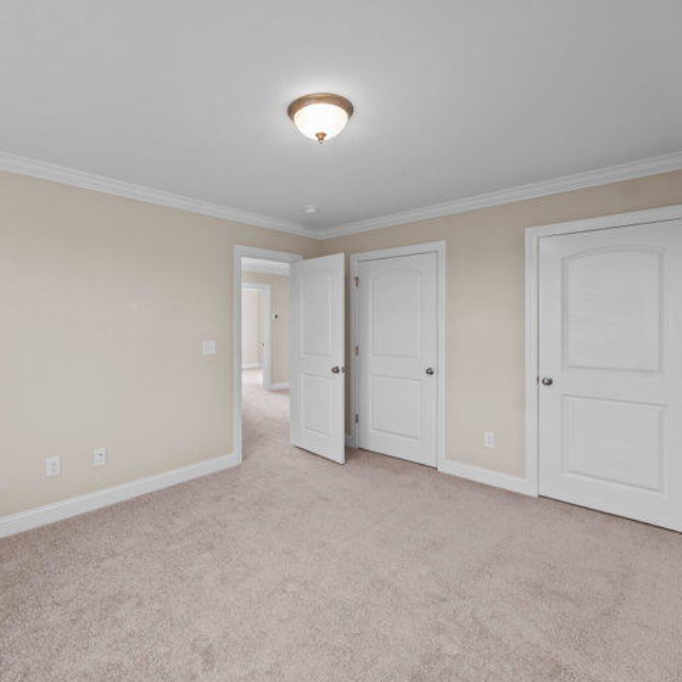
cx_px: 302
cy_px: 342
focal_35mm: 18
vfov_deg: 80.7
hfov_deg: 80.4
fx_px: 401
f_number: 8
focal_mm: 14
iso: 100
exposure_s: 1/1.67
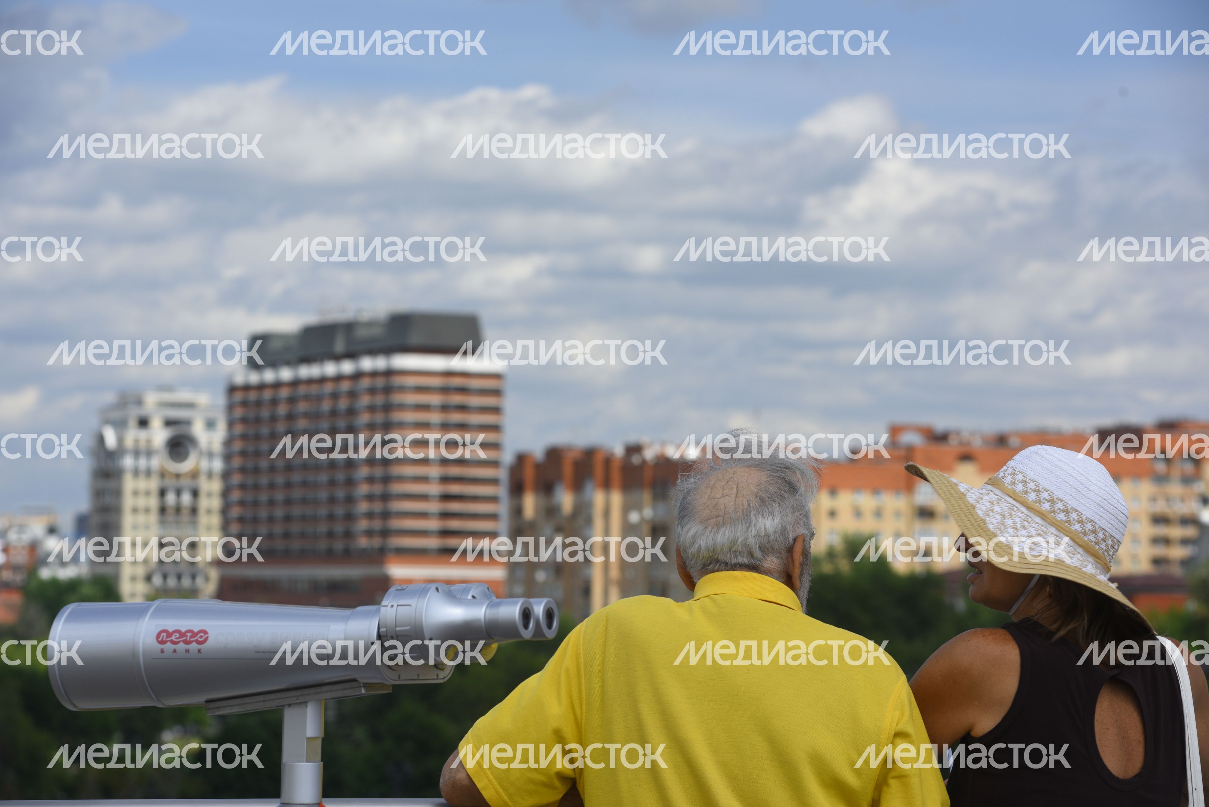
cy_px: 404
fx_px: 4199
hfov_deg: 16.4
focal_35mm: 125
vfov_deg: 11.0
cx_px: 604
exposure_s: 1/200
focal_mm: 125
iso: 200
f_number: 9
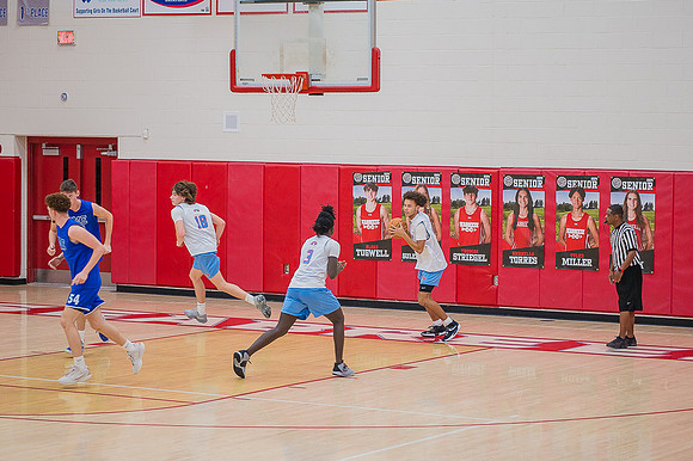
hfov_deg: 18.3
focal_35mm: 112
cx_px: 346
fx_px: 2154
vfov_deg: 12.2
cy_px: 230
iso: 1000
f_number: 4.8
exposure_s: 1/250
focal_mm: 102
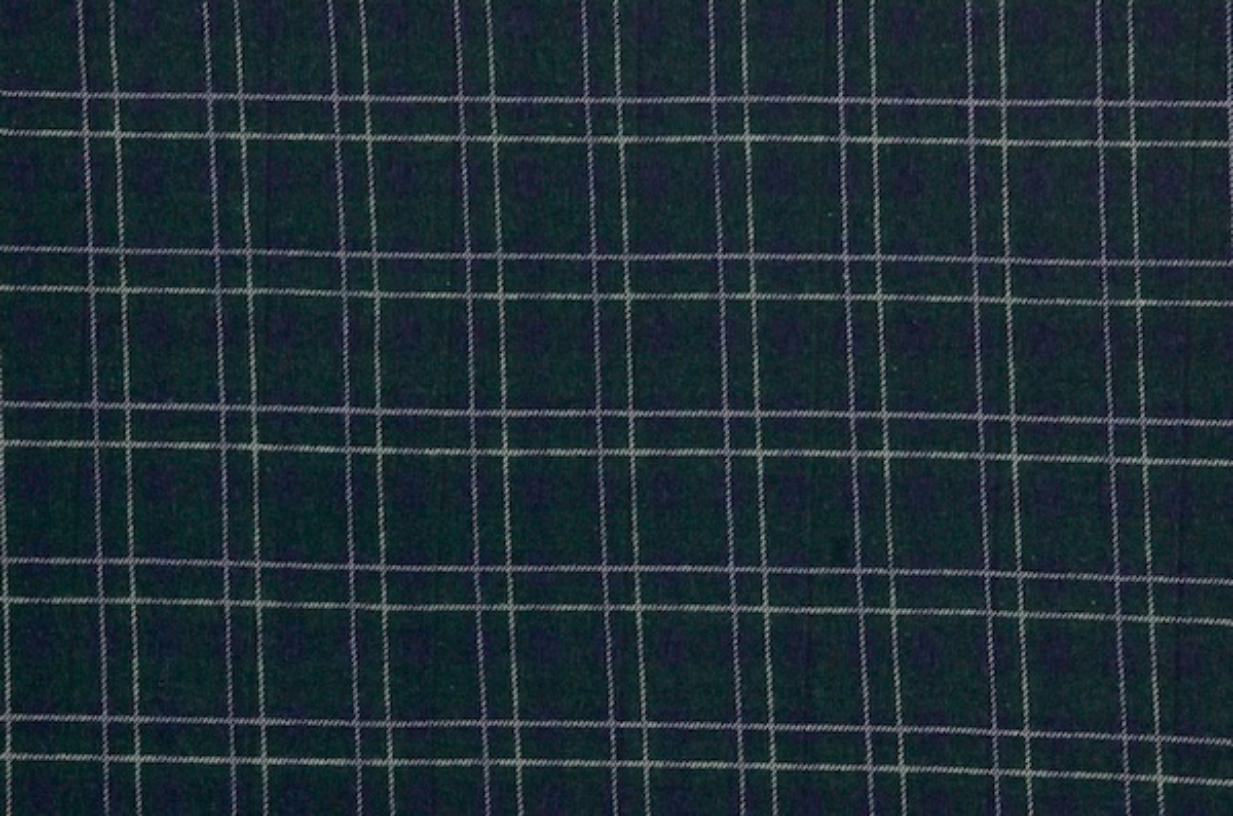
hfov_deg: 19.5
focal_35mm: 105
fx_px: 3588
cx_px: 616
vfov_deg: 13.0
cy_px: 408
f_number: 10
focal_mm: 70
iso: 400
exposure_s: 1/1000
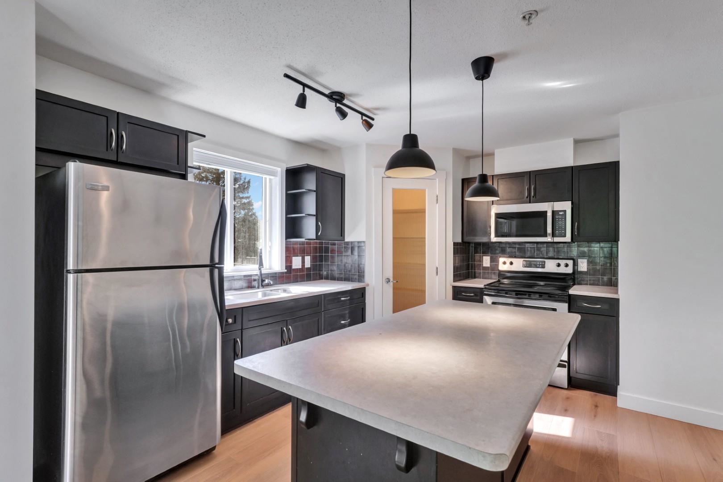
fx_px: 345
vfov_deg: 69.8
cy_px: 241
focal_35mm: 17
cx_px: 362
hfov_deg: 92.6
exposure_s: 1/50
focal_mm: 17.2
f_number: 8
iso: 400
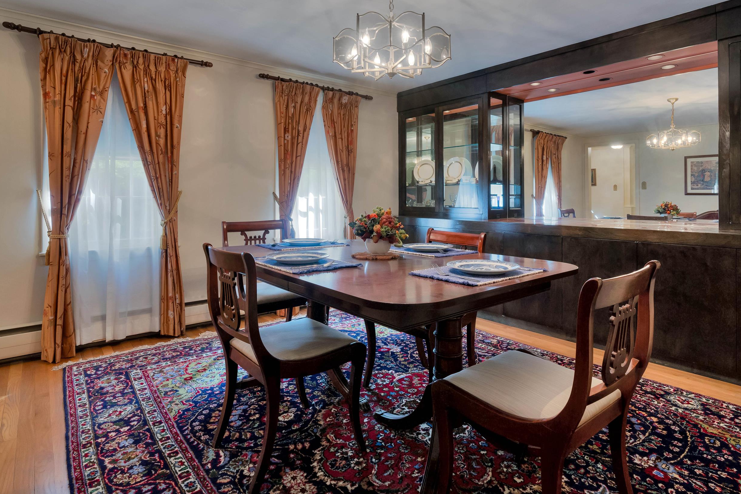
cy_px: 202
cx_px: 383
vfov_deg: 61.5
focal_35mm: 20
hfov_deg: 83.9
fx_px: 412
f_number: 8
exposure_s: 1/350
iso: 800
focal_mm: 16
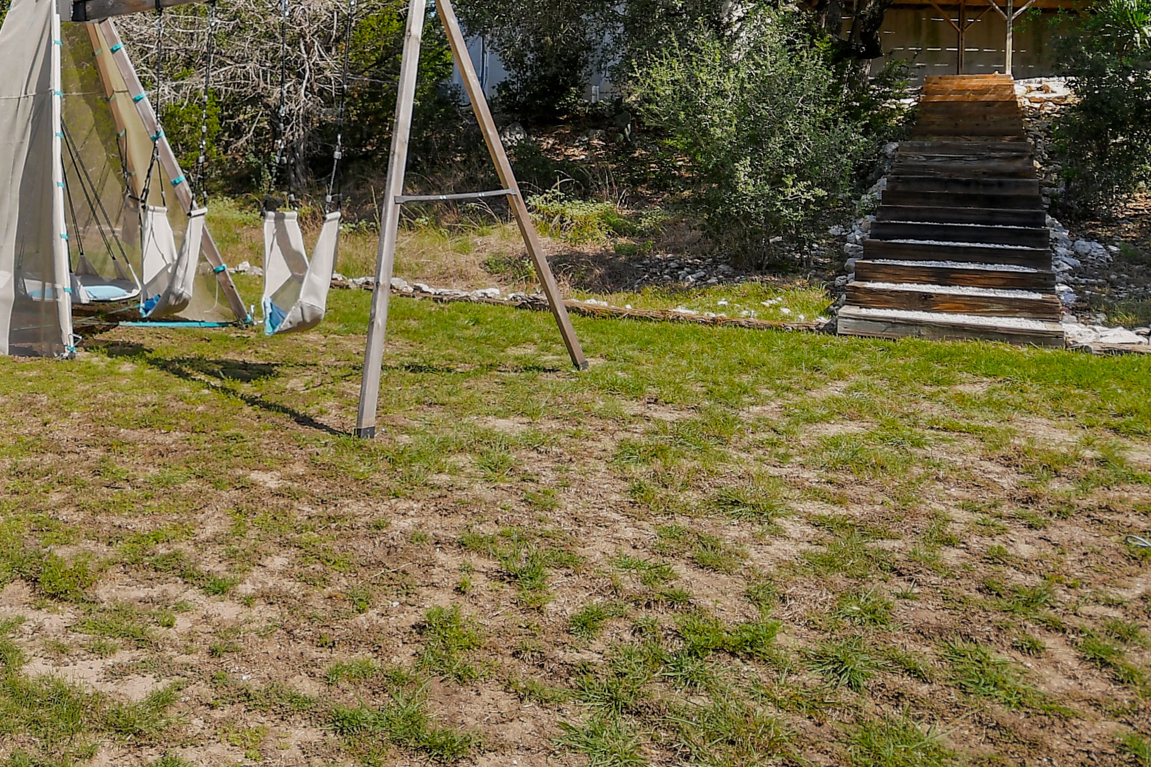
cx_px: 224
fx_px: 1055
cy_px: 137
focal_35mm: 33
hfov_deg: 53.3
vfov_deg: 38.2
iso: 125
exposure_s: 1/125
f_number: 5.6
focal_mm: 10
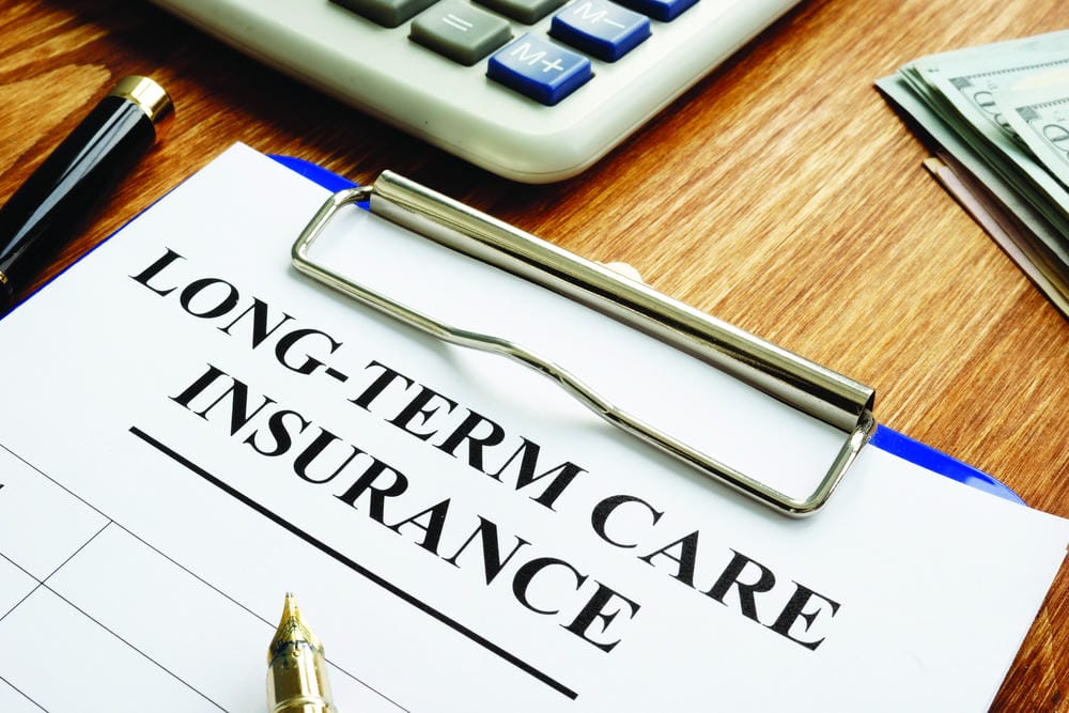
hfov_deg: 43.6
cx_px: 534
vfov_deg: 29.9
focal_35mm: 45
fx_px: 1336
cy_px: 356
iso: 200
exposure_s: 1/4
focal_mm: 30
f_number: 20
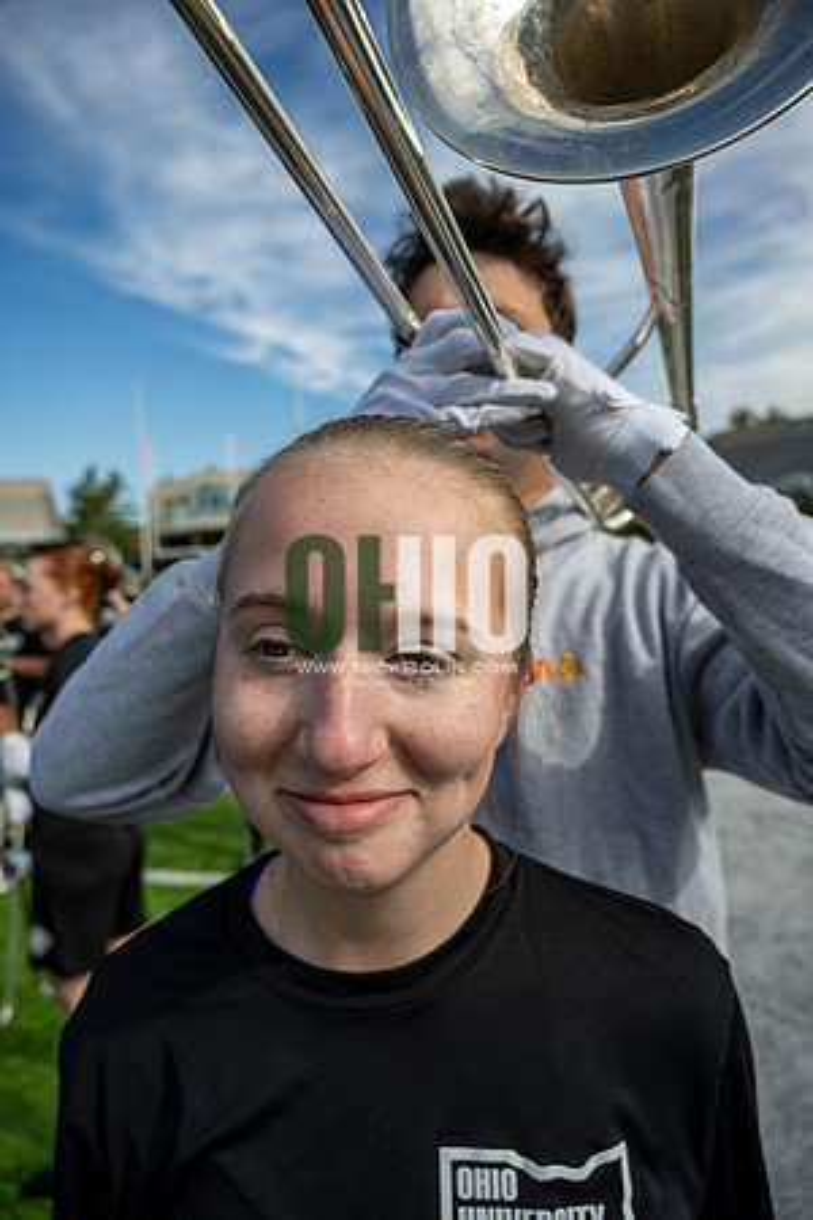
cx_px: 406
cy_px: 610
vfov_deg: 73.7
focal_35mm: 24
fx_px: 813
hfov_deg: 53.1
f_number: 4.5
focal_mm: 24
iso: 40
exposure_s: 1/250
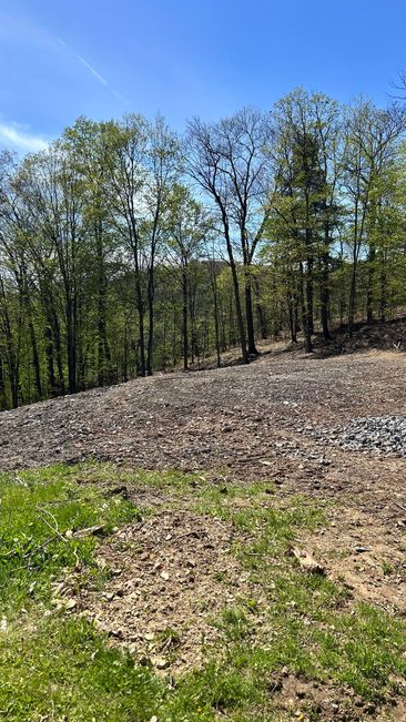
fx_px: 555
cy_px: 362
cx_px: 166
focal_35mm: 29
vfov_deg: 66.1
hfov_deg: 40.0
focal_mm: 5.7
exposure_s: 1/3077
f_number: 1.5
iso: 50
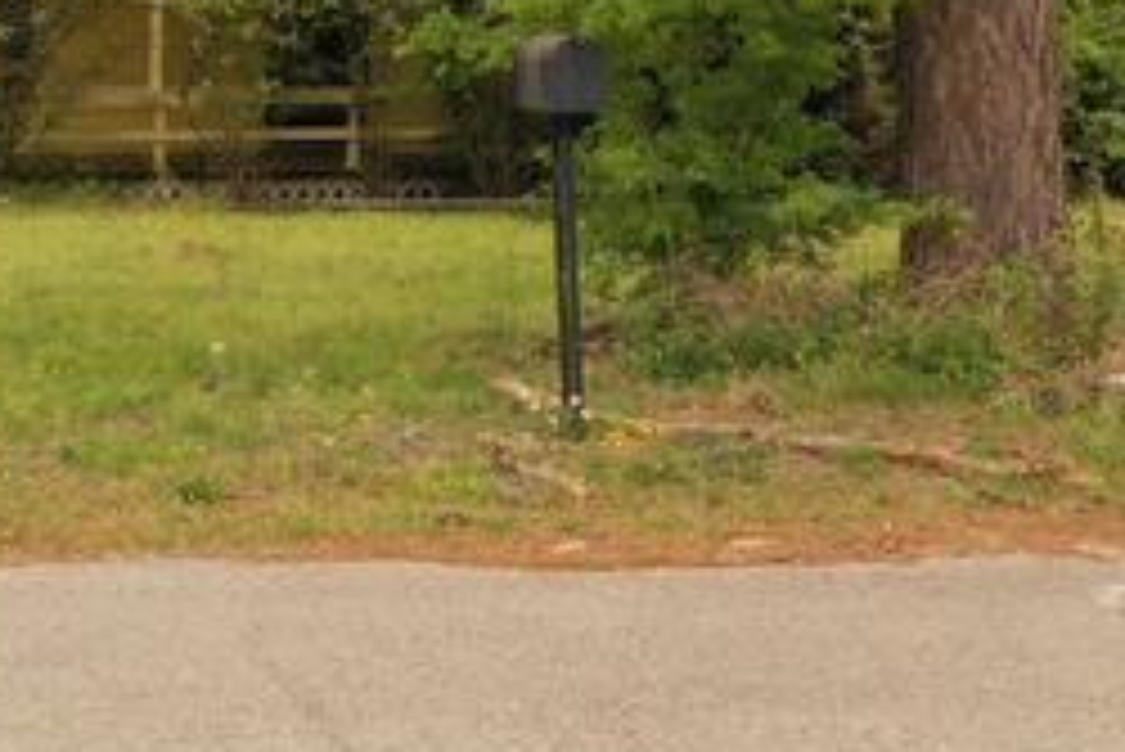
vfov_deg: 16.1
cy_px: 59
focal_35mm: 84
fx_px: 2626
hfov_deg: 23.7
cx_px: 184
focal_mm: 10.26
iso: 100
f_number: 5
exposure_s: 1/240
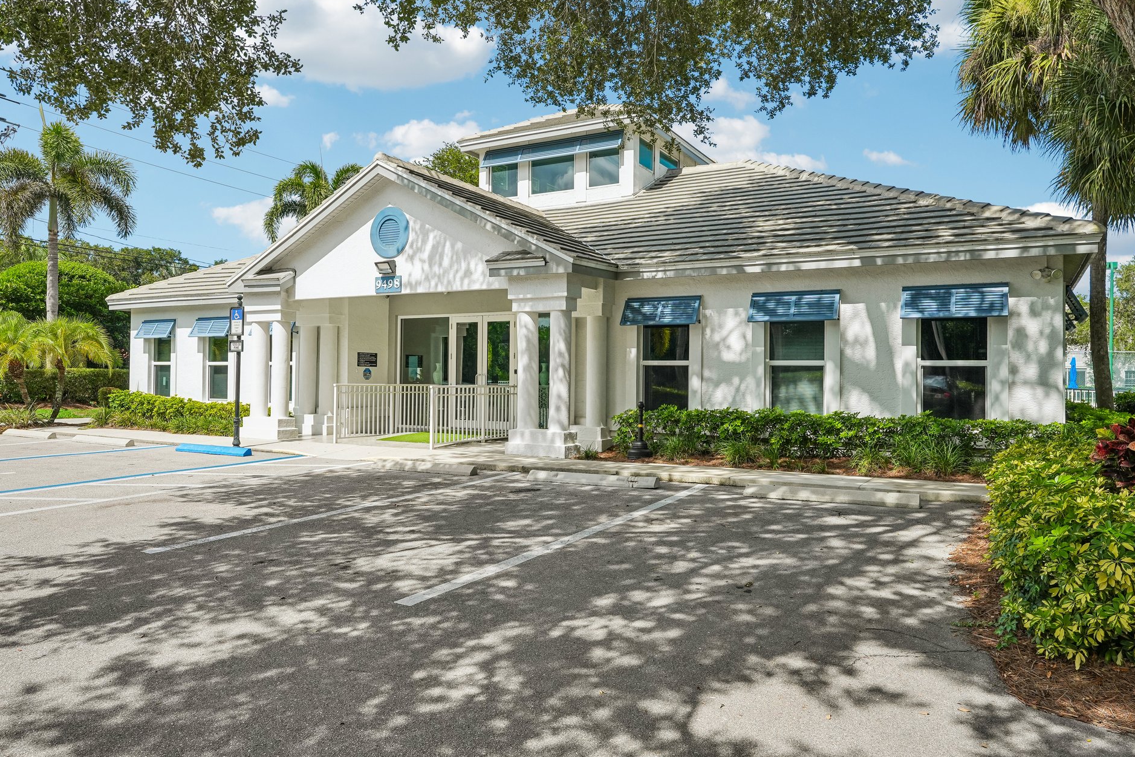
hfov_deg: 72.5
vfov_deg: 52.1
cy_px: 406
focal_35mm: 25
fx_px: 774
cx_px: 570
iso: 400
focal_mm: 22.5
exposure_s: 1/1000
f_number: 8
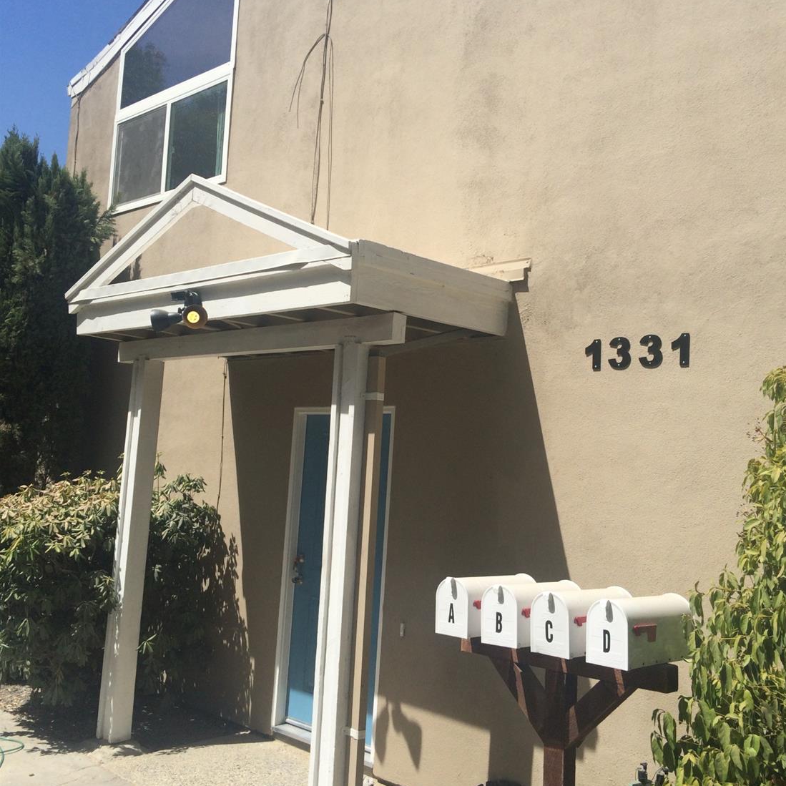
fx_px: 899
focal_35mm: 35
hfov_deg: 47.2
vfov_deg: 47.2
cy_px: 358
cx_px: 402
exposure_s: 1/3165
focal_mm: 4.15
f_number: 2.2
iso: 32
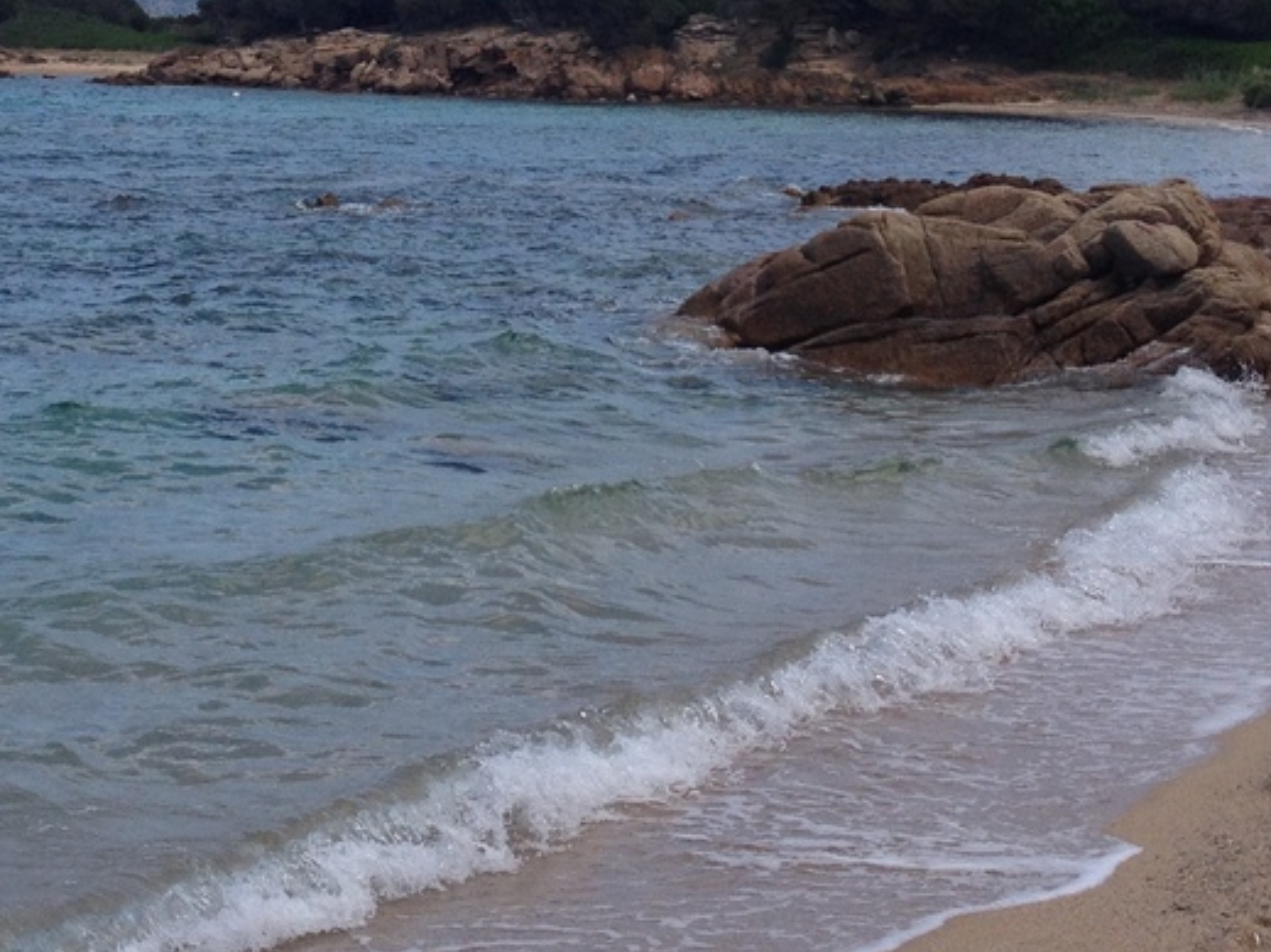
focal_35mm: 81
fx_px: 2973
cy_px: 34
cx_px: 453
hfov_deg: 24.0
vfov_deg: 17.8
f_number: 2.4
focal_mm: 4.28
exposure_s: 1/1842
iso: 50
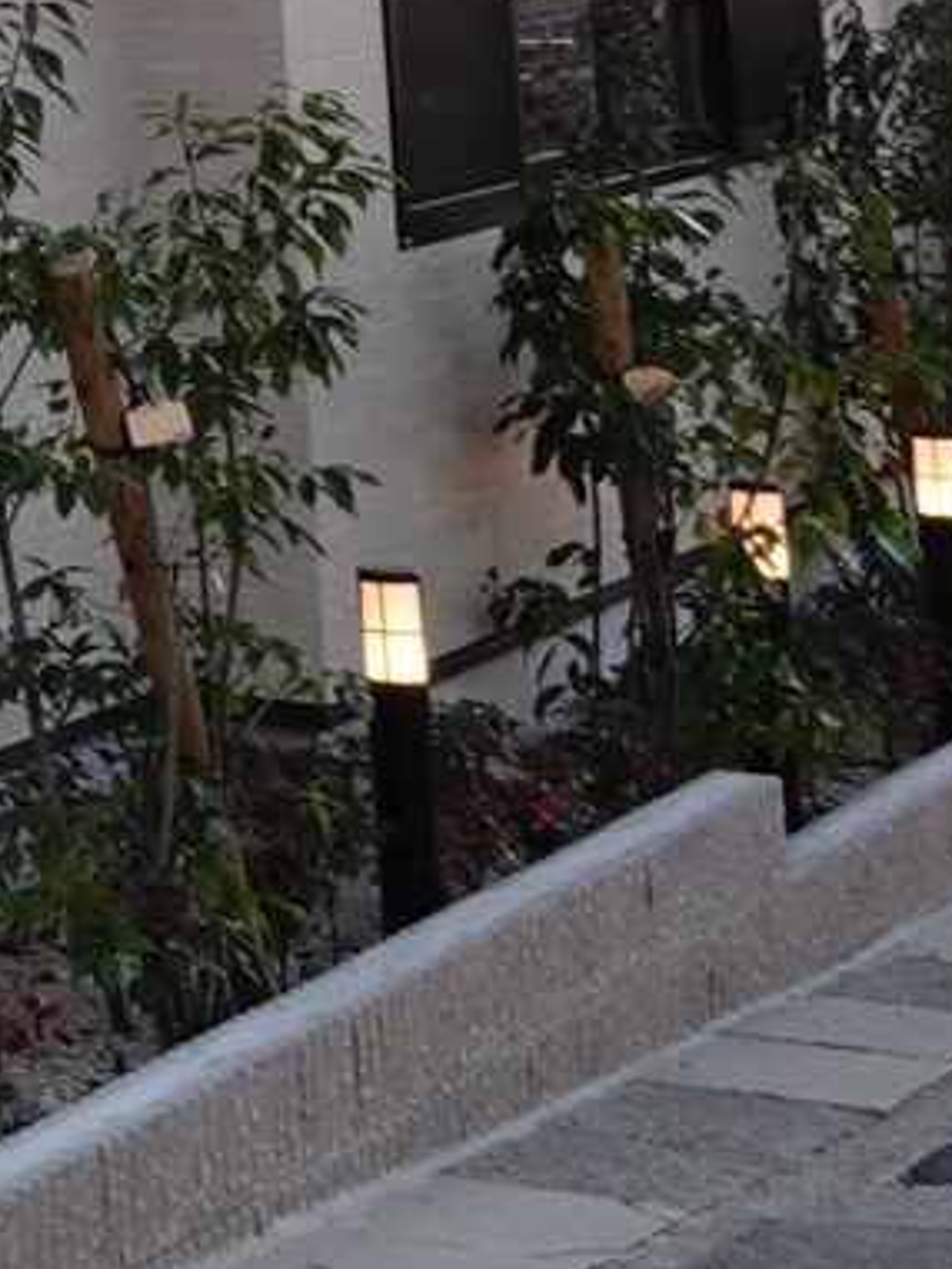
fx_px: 5681
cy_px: -961
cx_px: -2676
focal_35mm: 155
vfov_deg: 11.8
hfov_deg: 7.3
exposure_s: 1/80
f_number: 5
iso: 125
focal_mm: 8.8
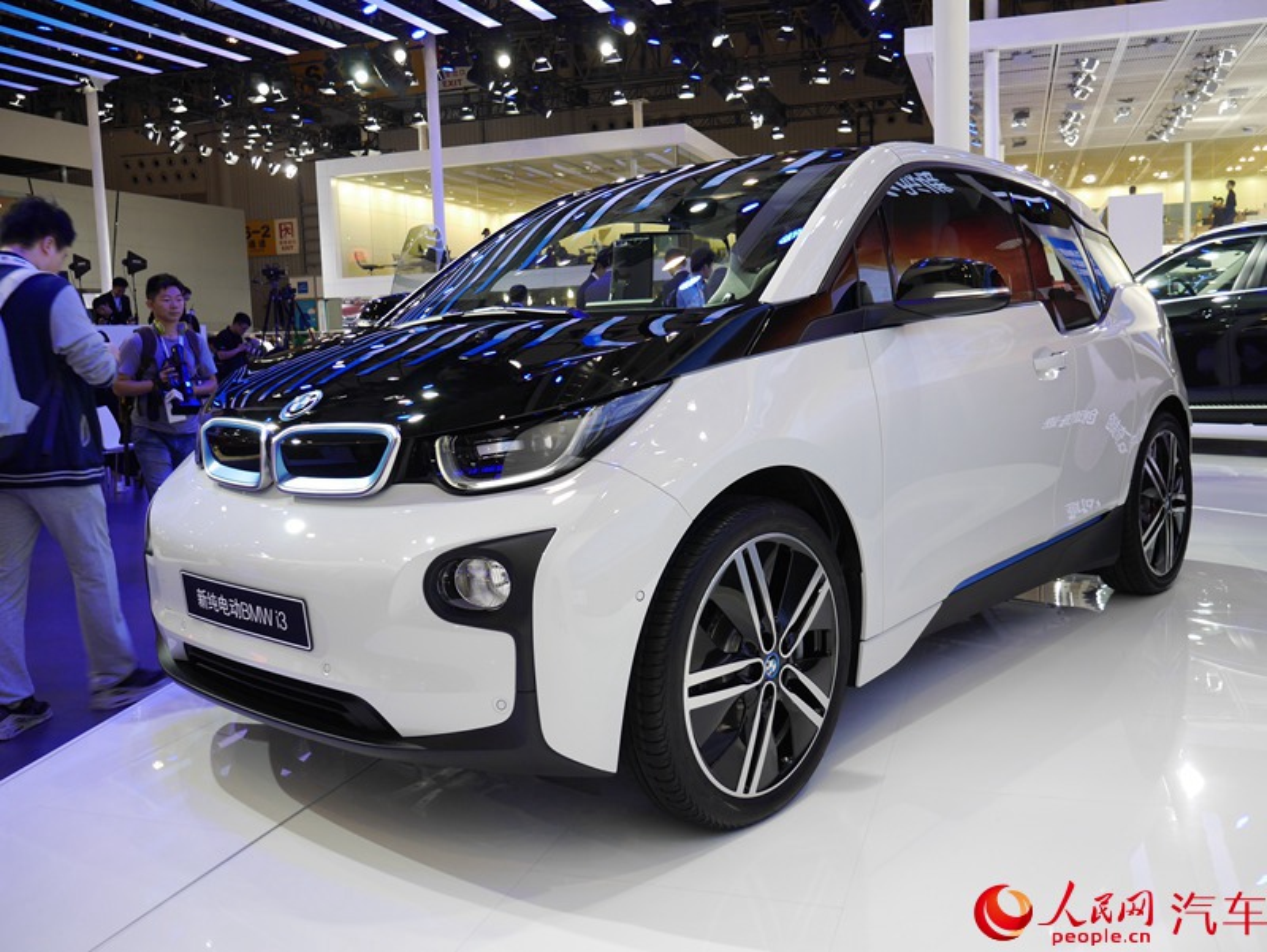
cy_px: 476
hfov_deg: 56.8
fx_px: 1172
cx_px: 634
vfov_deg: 44.2
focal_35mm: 32
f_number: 3.6
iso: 200
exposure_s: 1/60
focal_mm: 16
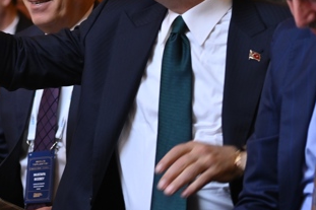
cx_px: -35
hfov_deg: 9.0
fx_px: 1983
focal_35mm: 226
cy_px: -30
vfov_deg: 6.0
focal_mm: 78
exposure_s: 1/160
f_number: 2.8
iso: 1000
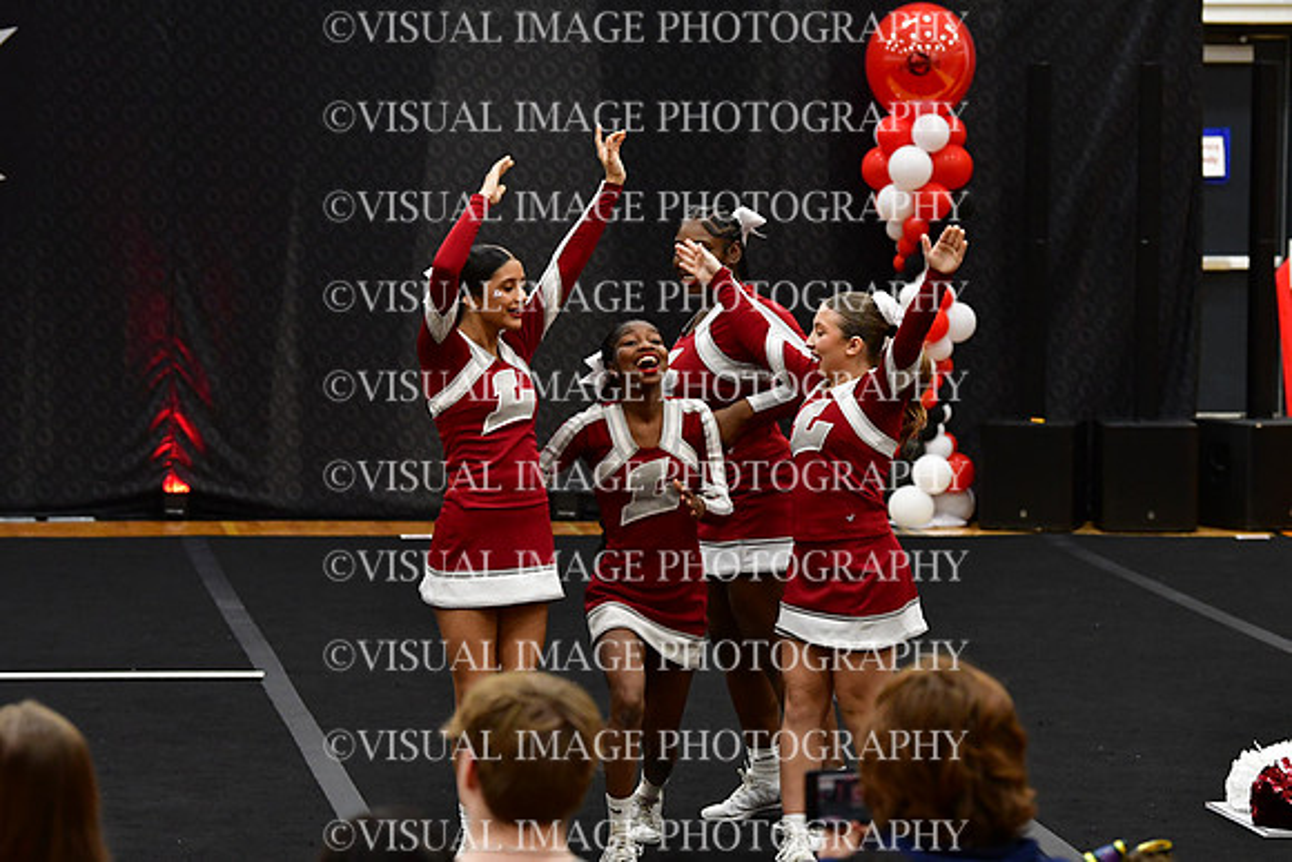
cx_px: 646
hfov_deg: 13.1
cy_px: 431
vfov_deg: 8.7
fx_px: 5636
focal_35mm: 157
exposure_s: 1/500
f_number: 4
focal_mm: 105
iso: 4000
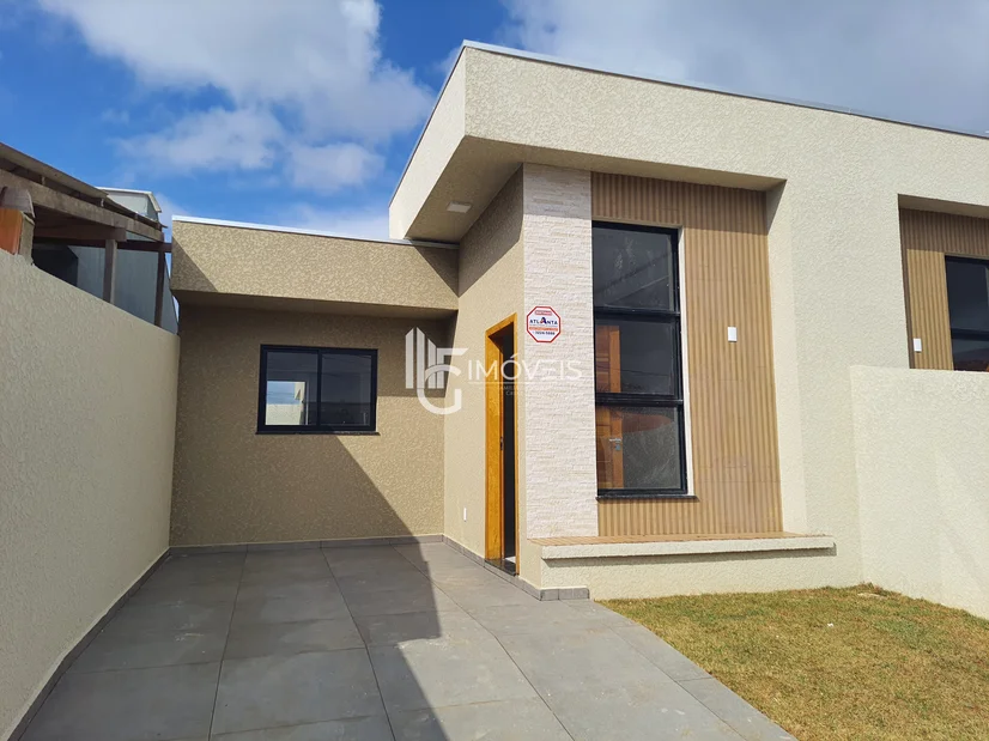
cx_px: 494
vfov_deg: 56.8
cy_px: 370
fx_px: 685
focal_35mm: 24
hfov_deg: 71.6
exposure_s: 1/1844
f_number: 1.8
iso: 50
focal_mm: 5.23
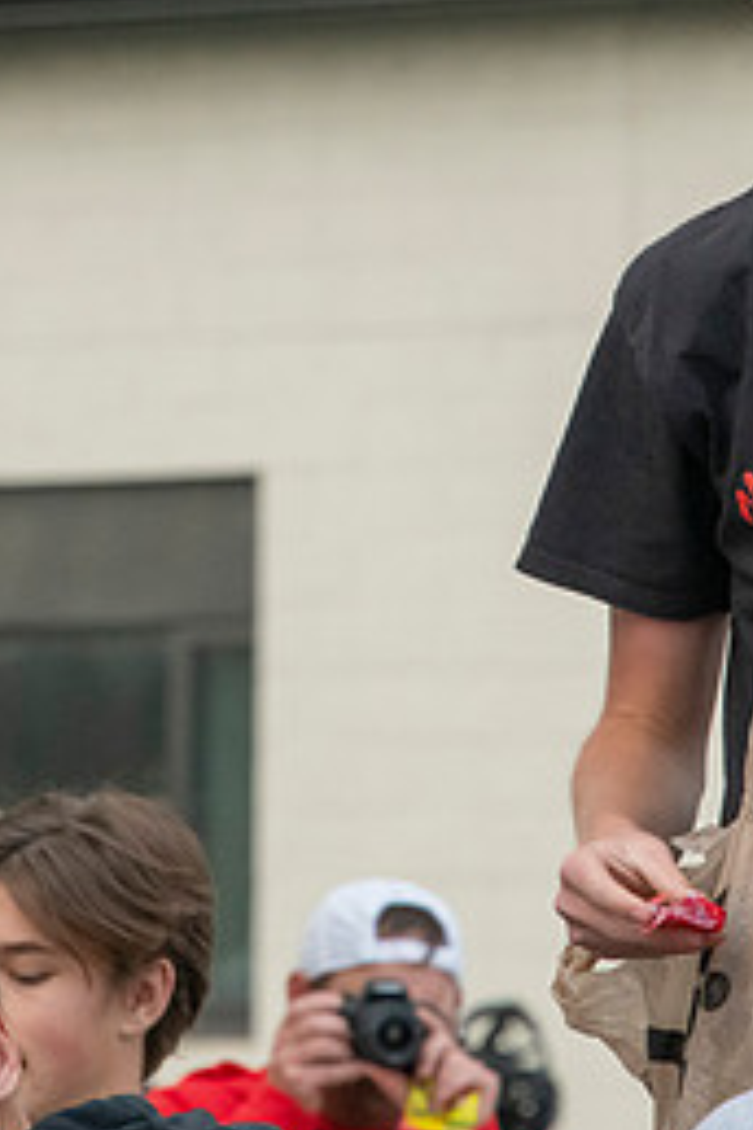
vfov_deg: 3.1
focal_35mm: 674
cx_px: 346
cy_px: 322
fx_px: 21145
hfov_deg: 2.0
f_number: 11
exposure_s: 1/800
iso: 3200
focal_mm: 300
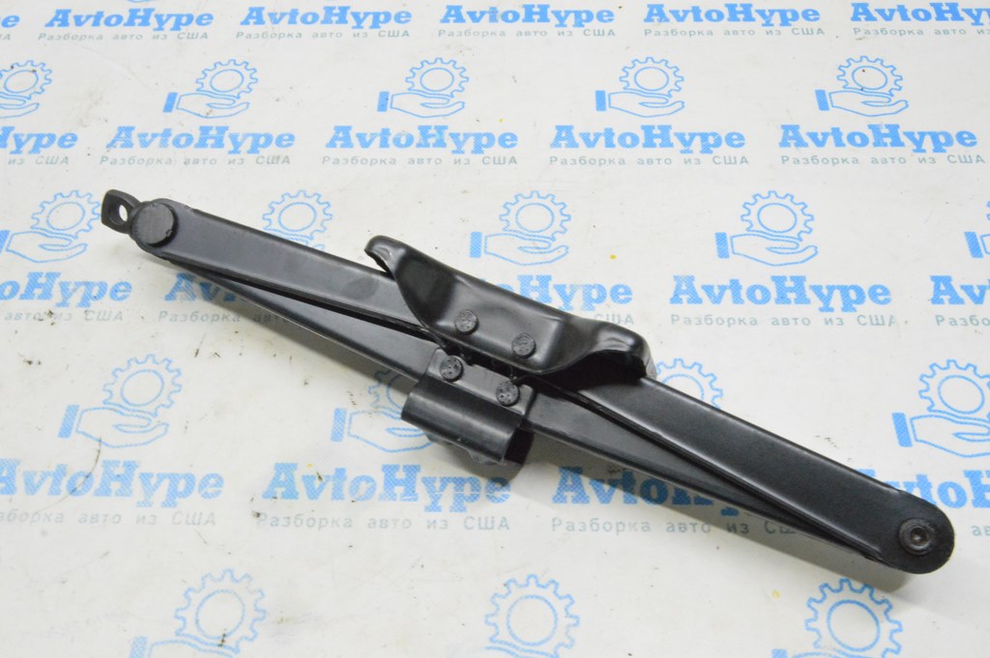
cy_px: 329
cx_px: 495
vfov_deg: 39.9
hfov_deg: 57.3
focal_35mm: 33
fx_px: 907
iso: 6400
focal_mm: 22
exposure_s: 1/15
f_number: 20
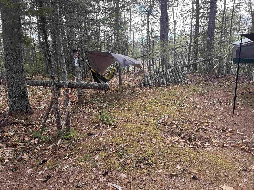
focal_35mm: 24
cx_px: 127
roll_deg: +3.4
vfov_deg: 56.8
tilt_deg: -12.0
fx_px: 176
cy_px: 95
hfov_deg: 71.6
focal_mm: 6.76
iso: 80
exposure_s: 1/210
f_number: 1.78
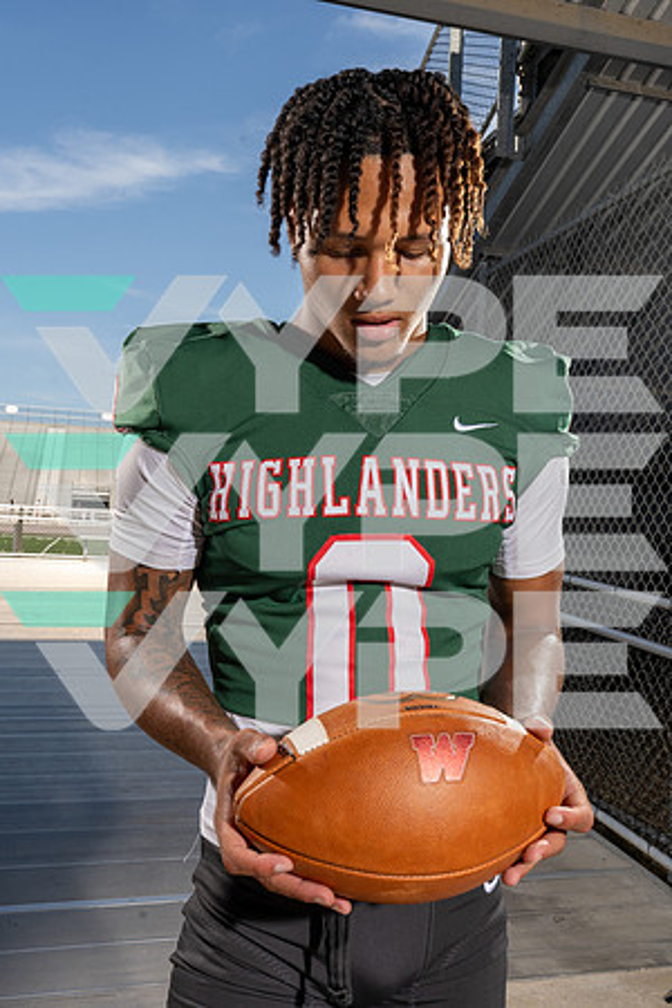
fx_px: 924
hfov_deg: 40.0
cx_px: 336
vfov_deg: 57.2
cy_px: 504
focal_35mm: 33
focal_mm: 33
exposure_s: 1/250
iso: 160
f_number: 11
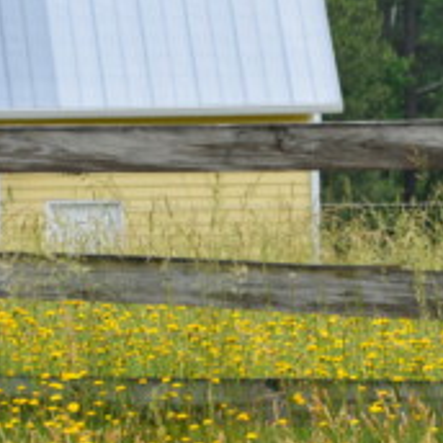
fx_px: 5618
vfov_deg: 4.5
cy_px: 278
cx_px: 308
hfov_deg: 4.5
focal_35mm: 388
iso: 180
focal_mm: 116
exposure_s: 1/125
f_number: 11
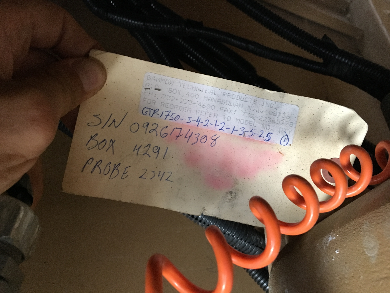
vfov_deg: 48.2
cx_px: 195
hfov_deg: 61.7
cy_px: 146
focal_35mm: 29
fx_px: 327
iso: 200
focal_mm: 4.15
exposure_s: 1/17
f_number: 2.2
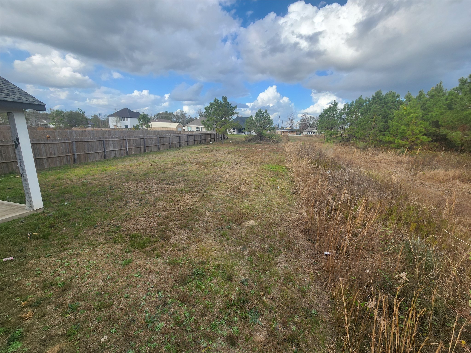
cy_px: 176
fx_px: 177
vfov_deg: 89.9
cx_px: 236
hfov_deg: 106.2
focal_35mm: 13
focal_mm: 2.2
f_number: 2.2
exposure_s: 1/1139
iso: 50
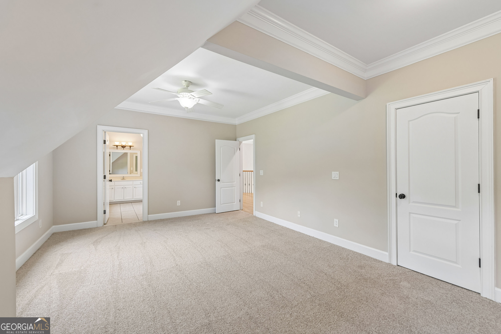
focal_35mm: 14
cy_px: 167
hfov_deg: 104.3
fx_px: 195
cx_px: 250
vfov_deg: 81.2
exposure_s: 1/15
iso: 220
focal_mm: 14
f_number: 8
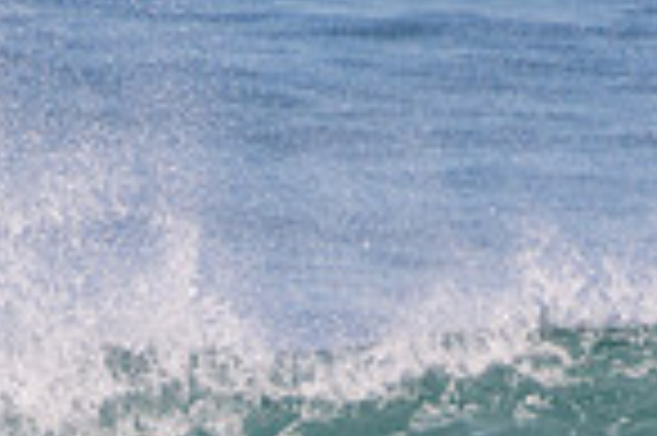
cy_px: 748
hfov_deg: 0.9
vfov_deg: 0.6
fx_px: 43532
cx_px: 248
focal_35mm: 2388
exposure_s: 1/1250
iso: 220
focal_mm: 400
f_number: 5.6
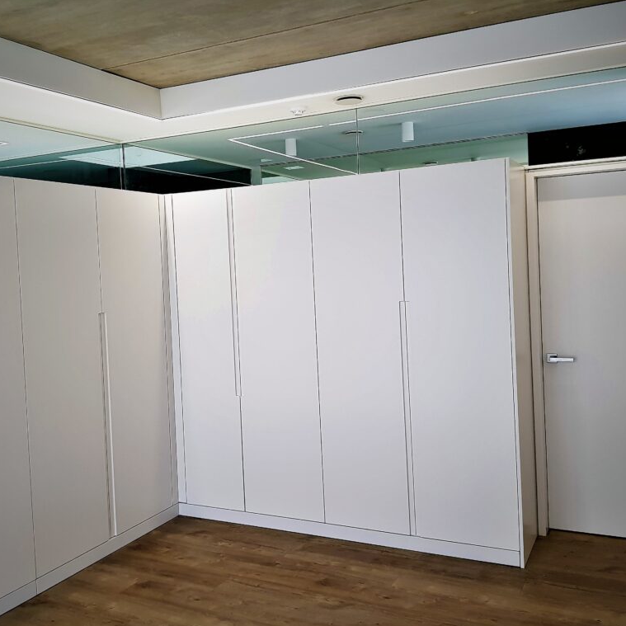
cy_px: 314
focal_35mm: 31
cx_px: 286
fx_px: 634
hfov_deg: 52.5
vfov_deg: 52.5
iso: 64
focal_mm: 4.2
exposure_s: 1/50
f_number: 1.7
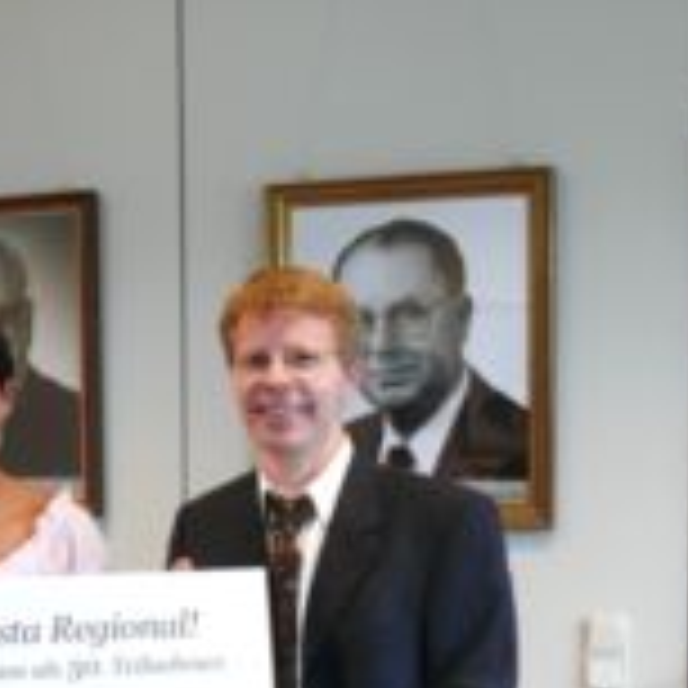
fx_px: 1821
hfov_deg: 20.4
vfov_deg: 21.0
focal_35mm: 81
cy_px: 598
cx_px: -76
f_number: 2.8
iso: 200
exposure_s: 1/8
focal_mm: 7.4
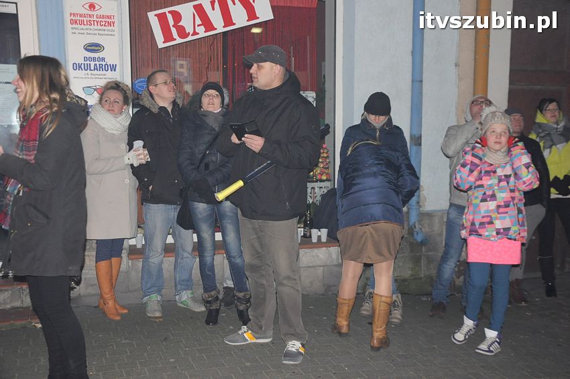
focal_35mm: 42
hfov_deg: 46.4
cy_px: 190
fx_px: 664
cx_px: 285
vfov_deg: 31.8
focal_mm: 28
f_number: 5
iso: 1600
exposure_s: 1/60
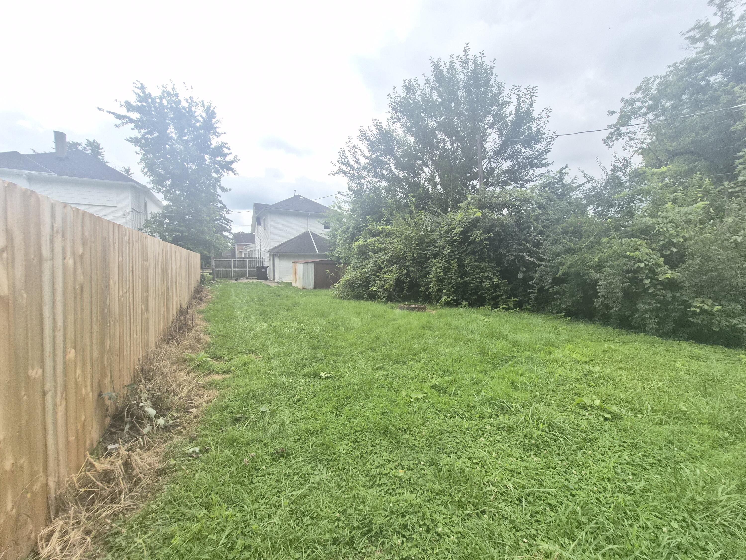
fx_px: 280
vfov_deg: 89.9
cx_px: 373
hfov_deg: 106.2
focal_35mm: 13
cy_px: 280
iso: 25
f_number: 2.2
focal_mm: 1.7
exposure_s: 1/708
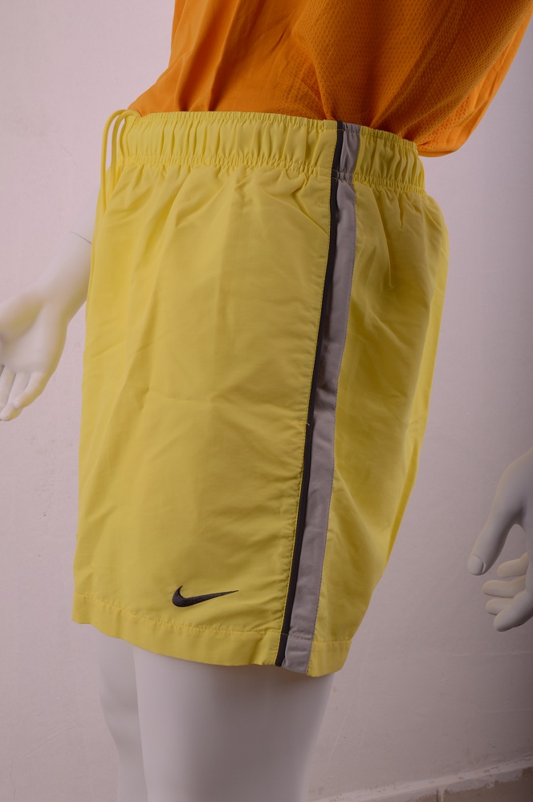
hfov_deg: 29.8
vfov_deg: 43.7
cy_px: 401
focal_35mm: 45
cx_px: 266
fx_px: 1002
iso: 100
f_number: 13
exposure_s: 1/200
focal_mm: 30
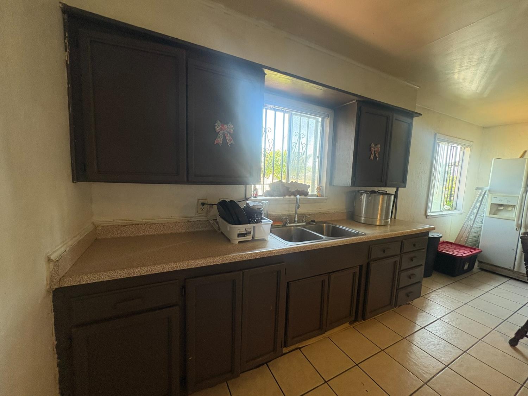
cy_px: 198
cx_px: 264
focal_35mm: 14
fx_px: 214
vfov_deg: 85.7
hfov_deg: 102.1
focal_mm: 2.22
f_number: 2.2
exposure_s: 1/60
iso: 250
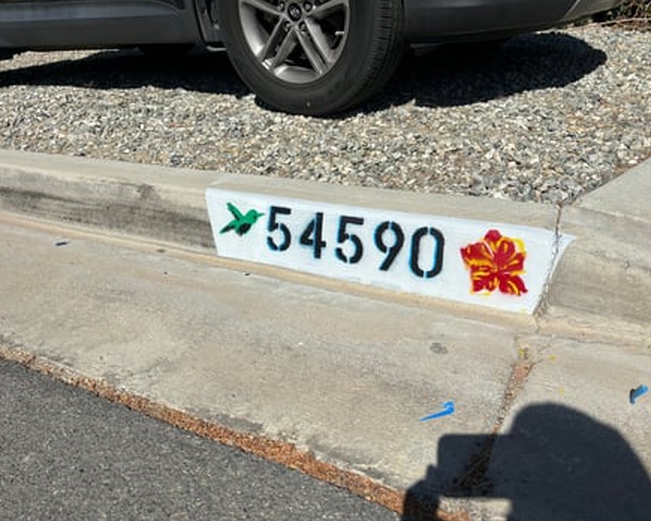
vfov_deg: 51.5
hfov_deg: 62.1
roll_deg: +4.9
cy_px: 253
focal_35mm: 28
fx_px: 539
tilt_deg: -27.7
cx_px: 349
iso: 50
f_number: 1.6
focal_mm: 5.96
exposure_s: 1/7692
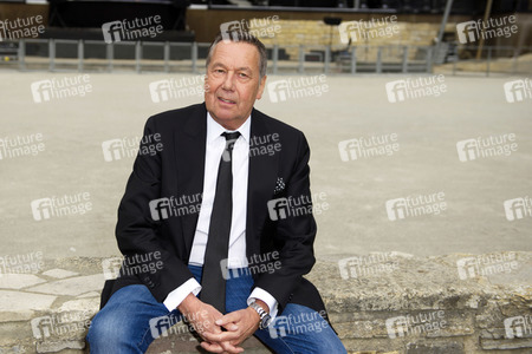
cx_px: 266
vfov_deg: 31.9
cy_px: 177
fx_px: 621
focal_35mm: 42
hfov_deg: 46.4
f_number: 4
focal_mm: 42
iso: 200
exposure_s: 1/200
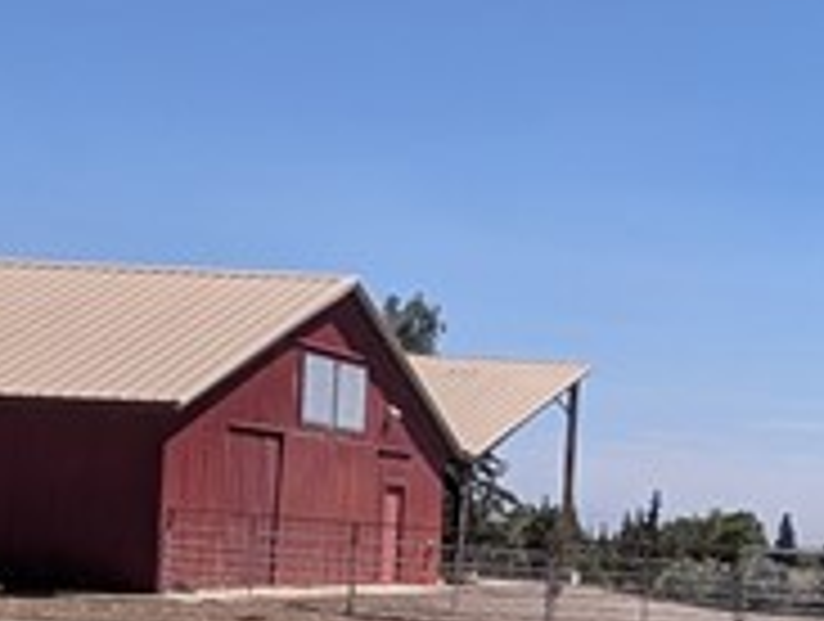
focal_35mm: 67
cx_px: 1051
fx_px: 1598
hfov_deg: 25.2
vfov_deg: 21.6
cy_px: 531
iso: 54
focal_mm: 2.02
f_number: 1.7
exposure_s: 1/3436
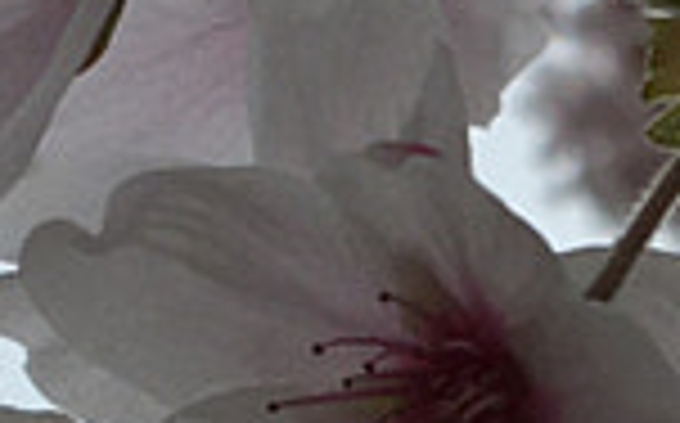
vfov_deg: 4.0
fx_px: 6035
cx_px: 932
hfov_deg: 6.4
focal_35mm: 326
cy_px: 806
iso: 25
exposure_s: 1/1374
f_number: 2.2
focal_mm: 4.15
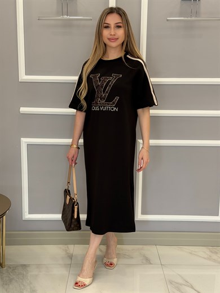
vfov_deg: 39.7
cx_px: 110
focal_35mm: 48
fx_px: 407
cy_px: 146
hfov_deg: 30.3
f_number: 1.78
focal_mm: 6.76
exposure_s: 1/121
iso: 80
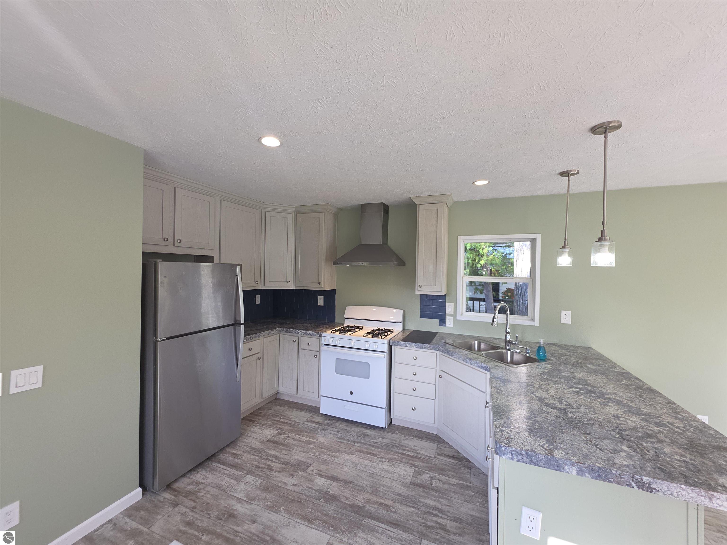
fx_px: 273
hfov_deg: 106.2
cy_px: 272
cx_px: 364
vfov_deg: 89.9
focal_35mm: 13
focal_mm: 2.2
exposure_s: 1/60
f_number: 1.9
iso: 25
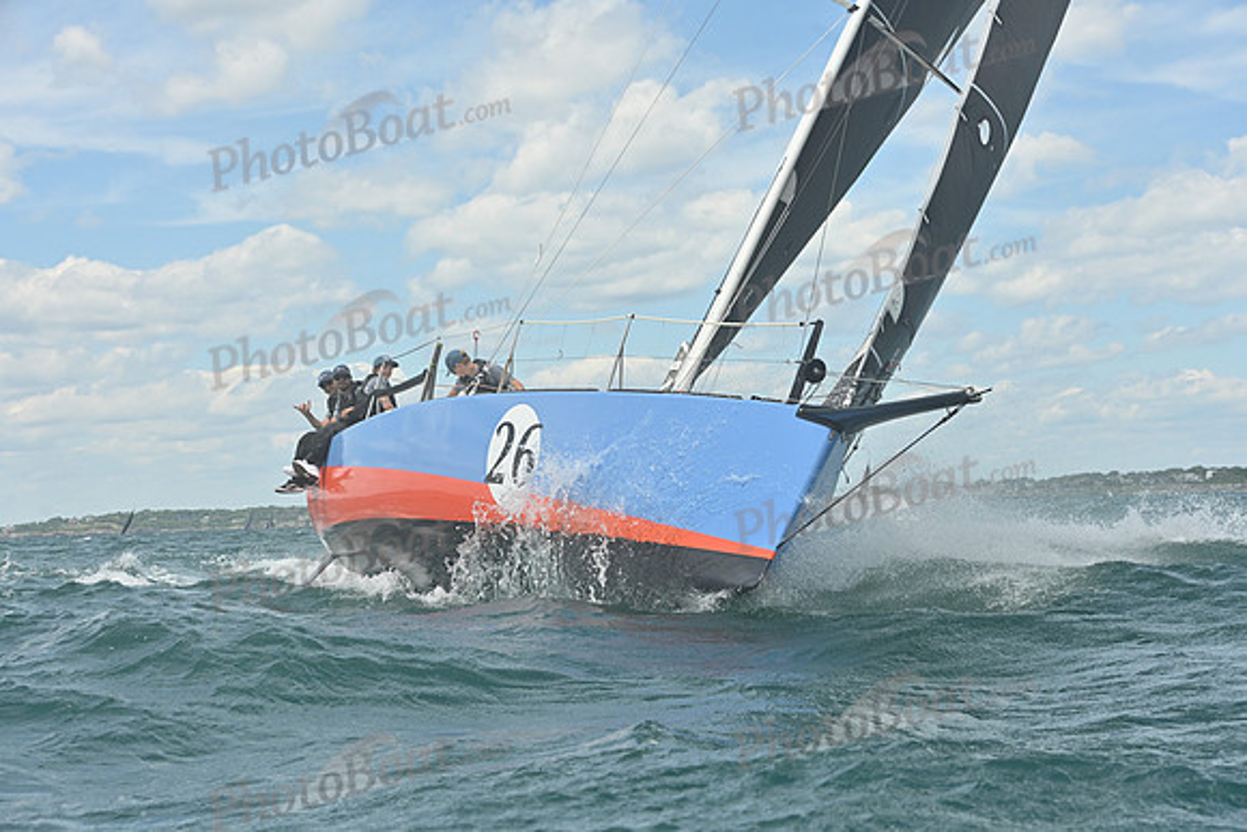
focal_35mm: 70
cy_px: 416
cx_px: 624
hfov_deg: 28.8
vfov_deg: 19.5
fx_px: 2425
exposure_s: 1/1250
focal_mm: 70
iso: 320
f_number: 8
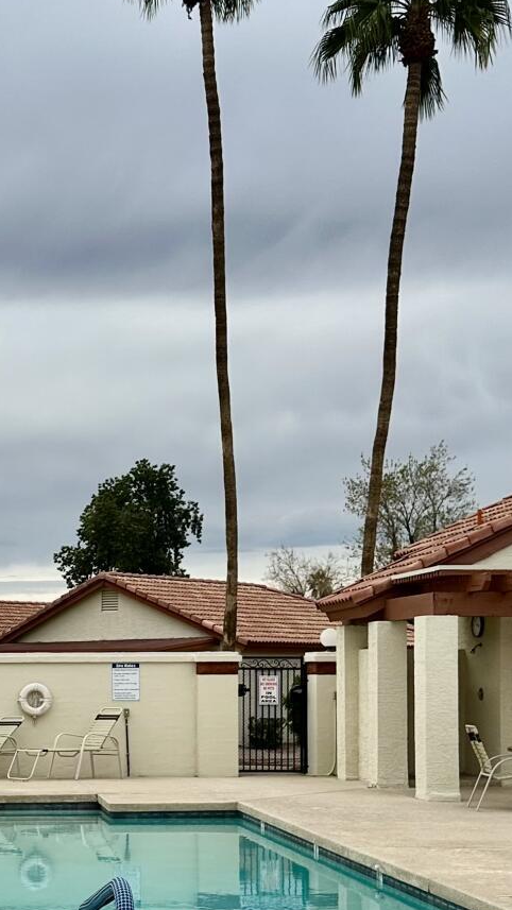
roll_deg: -0.3
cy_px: 693
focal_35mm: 61
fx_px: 1472
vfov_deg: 33.6
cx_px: 11
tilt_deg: +0.7
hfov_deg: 19.2
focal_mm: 6.86
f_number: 1.78
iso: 80
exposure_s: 1/3058
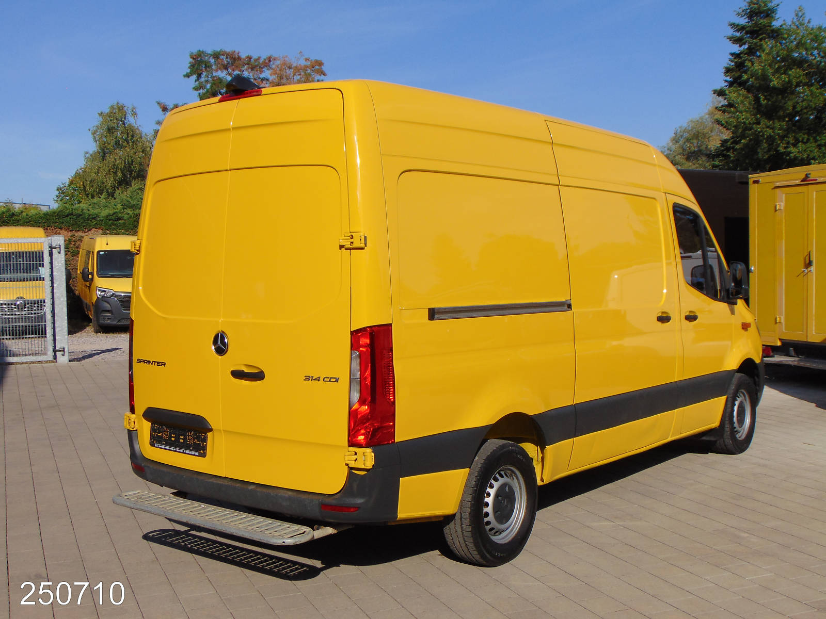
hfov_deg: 44.8
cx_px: 413
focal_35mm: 42
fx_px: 1002
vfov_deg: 34.3
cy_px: 310
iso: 80
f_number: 8.7
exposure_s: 1/320
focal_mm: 7.6
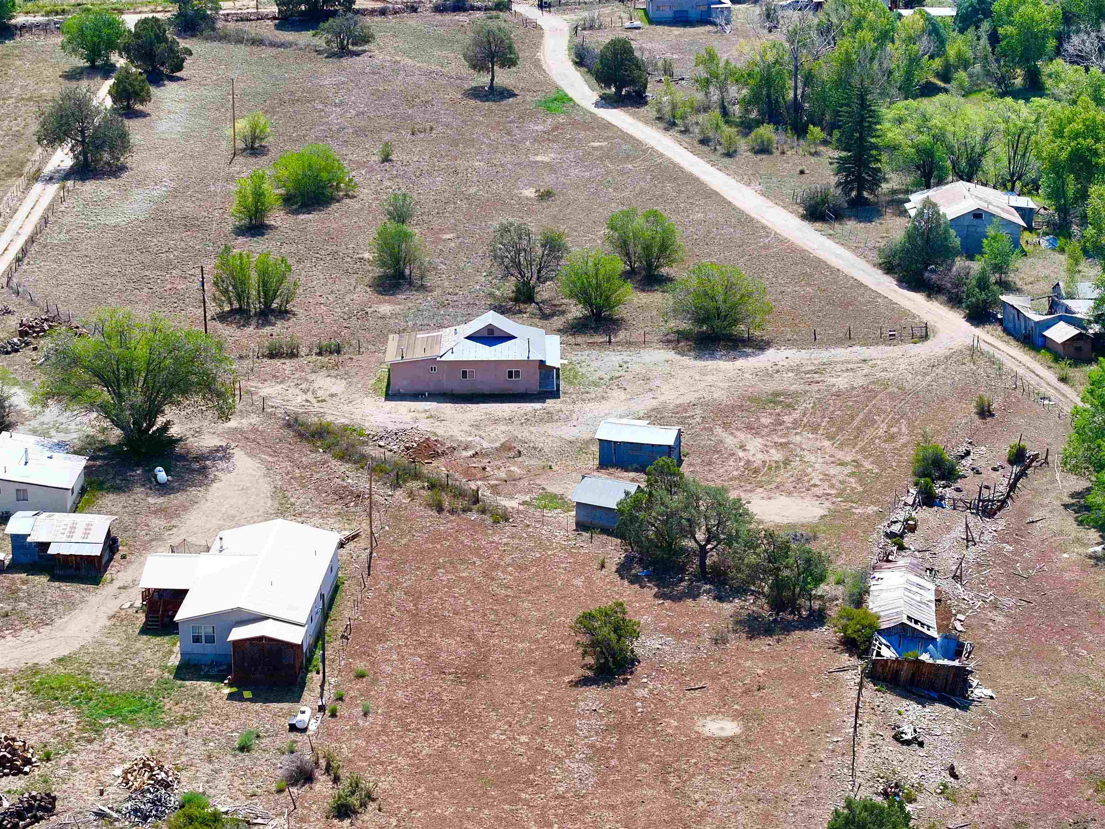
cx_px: 552
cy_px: 414
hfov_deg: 27.8
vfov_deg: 21.0
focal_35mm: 70
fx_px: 2235
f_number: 2.8
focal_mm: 19.35
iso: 100
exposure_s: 1/800
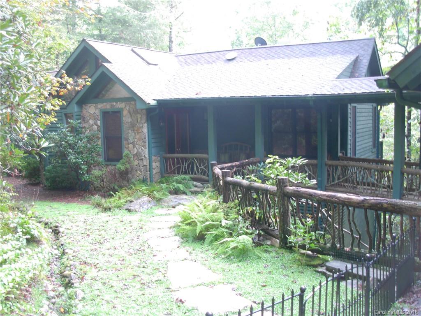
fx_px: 462
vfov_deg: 37.7
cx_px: 210
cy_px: 158
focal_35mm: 38
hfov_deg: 49.0
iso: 79
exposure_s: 1/4.7
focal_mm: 6.3
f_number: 2.9
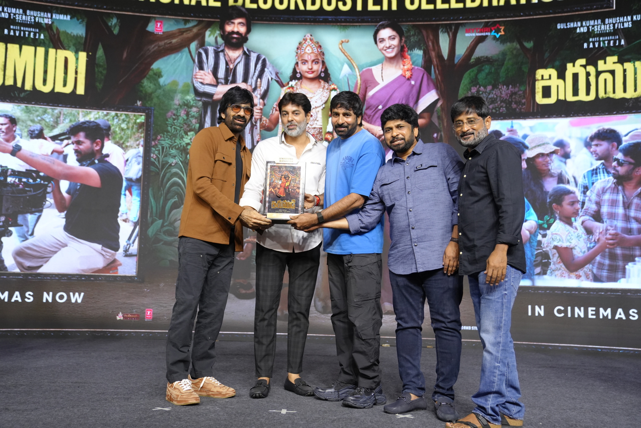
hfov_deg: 50.7
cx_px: 320
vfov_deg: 35.1
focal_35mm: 38
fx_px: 677
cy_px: 214
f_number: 3.5
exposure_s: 1/160
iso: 1600
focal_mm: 38
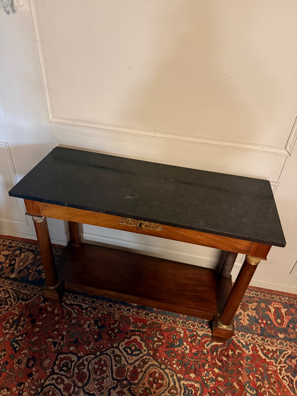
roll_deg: -3.9
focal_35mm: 24
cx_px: 148
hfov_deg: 56.8
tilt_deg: -37.1
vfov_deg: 71.6
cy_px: 198
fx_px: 275
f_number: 1.78
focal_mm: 6.76
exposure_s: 1/32
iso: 1000
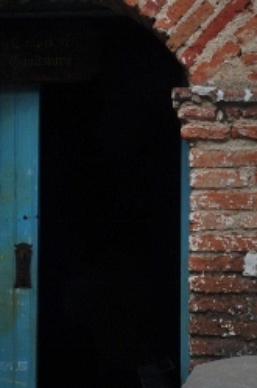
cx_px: 37
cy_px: 218
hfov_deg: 8.4
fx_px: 1742
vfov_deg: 12.7
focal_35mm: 162
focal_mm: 42
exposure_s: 1/60
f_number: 19
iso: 200
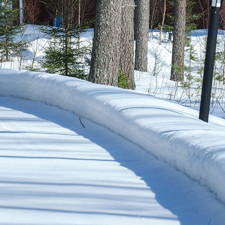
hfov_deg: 3.9
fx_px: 3331
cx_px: -12
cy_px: 9
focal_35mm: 453
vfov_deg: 3.9
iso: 200
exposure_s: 1/640
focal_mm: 100
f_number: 8
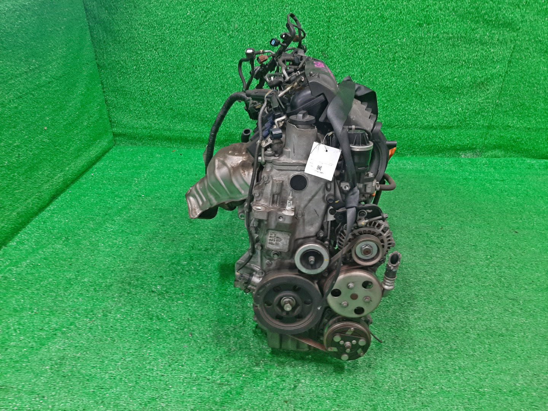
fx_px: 412
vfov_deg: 53.1
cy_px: 206
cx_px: 274
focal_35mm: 26
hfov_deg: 67.3
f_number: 1.7
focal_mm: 3.93
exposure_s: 1/50
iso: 138
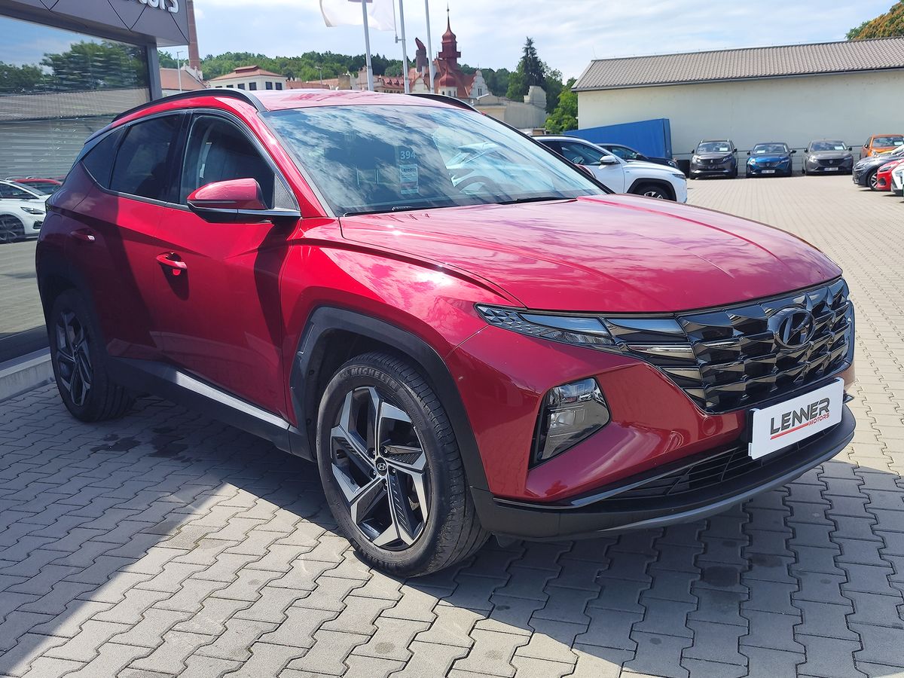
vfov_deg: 58.9
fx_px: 601
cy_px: 339
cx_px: 452
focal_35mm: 23
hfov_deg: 73.9
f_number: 1.69
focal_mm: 7.01
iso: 50
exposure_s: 1/835
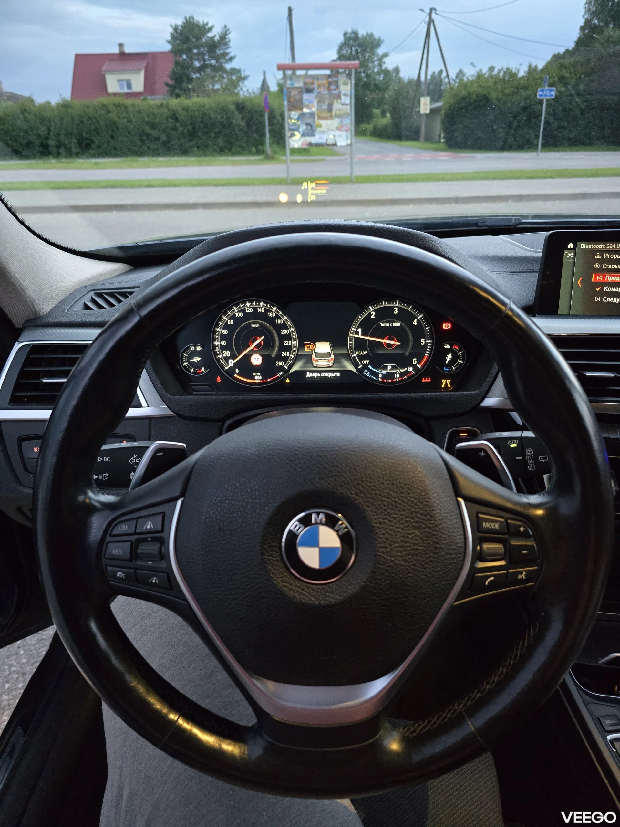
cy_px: 414
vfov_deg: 73.9
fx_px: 549
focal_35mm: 23
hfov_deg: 58.9
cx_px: 310
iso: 2500
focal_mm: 6.3
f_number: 1.7
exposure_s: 1/100
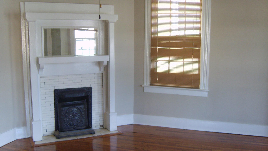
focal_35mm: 39
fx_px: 277
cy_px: 82
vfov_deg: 30.4
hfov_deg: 51.6
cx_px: 133
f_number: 2.8
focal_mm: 7.4
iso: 123
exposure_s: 1/30
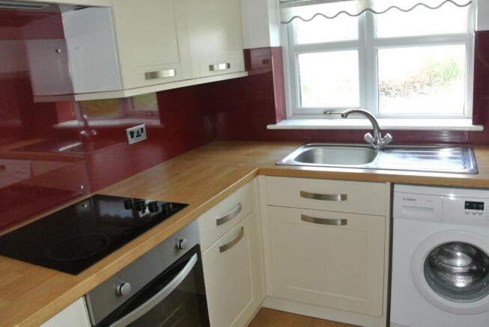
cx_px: 244
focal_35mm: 29
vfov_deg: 45.1
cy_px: 164
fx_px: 394
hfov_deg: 63.6
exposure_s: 1/60
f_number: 3.5
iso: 1400
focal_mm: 11
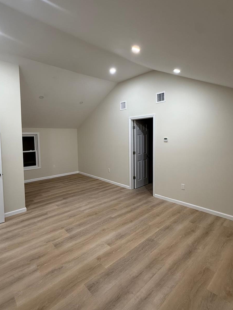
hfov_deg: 71.3
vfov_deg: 87.7
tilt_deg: -3.8
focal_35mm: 18
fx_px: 162
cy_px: 148
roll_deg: +1.0
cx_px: 102
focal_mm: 2.22
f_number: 2.2
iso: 160
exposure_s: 1/60
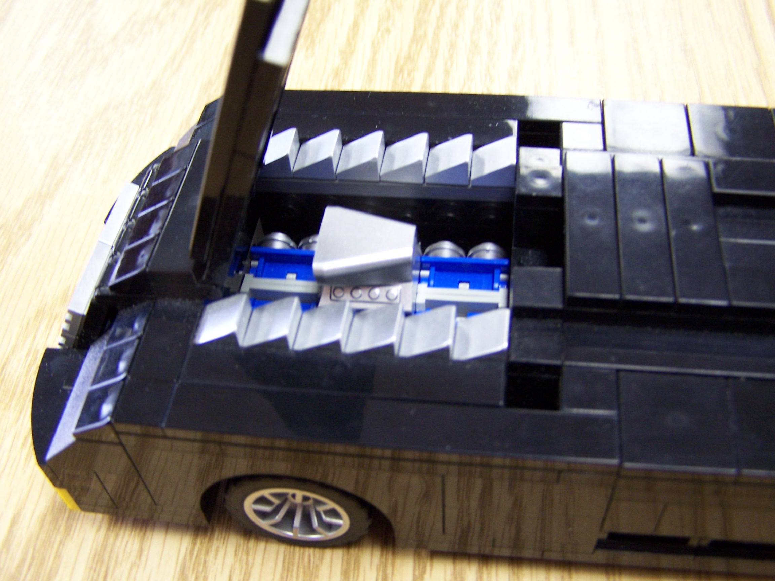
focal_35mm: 38
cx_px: 388
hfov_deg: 49.0
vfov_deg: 37.7
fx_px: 851
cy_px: 290
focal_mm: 6.3
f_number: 2.8
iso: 140
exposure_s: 1/20
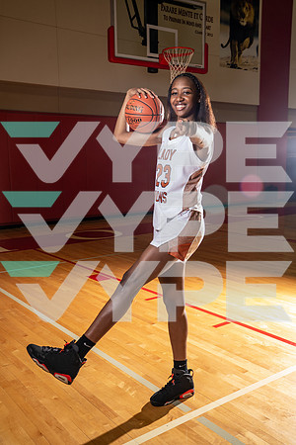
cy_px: 222
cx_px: 148
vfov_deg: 53.1
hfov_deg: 36.9
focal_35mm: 36
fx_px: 444
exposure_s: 1/250
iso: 800
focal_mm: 36
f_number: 5.6
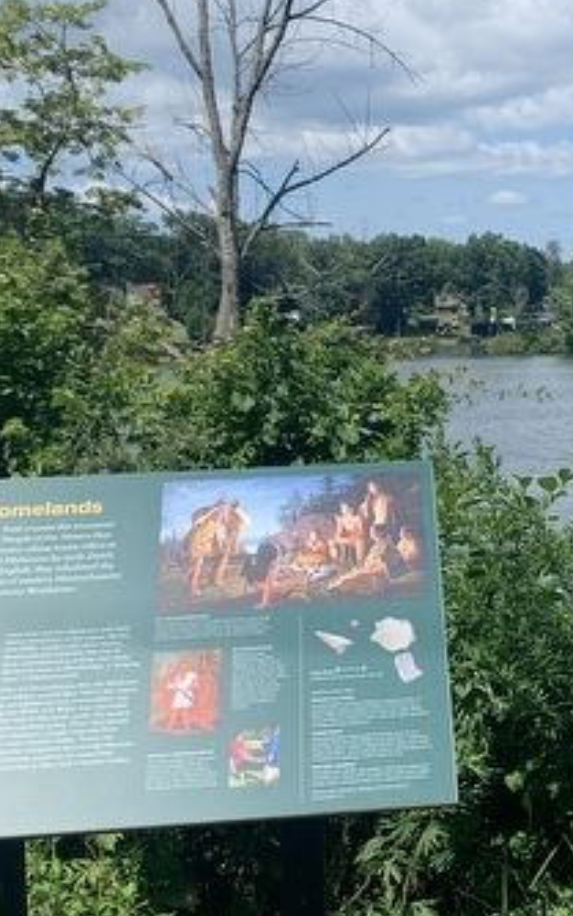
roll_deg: -0.2
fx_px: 1648
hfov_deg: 19.1
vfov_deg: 31.1
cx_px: 587
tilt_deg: -5.2
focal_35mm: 66
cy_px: 433
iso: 25
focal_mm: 4.25
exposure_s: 1/2033
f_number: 1.8
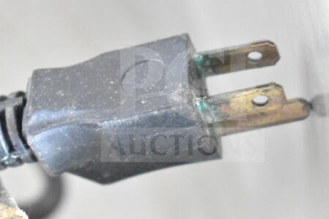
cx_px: 182
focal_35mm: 112
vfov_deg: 12.3
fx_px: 1021
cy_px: 104
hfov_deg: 18.3
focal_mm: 55
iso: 25600
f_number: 5.6
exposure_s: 1/50
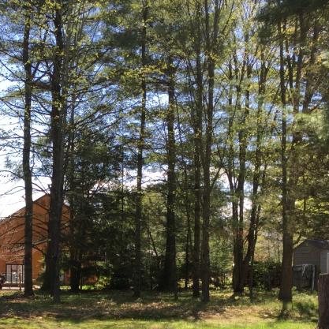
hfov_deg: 26.2
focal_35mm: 63
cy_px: 290
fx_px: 677
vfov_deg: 26.5
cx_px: 18
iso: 32
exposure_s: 1/638
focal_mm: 4.15
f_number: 2.2
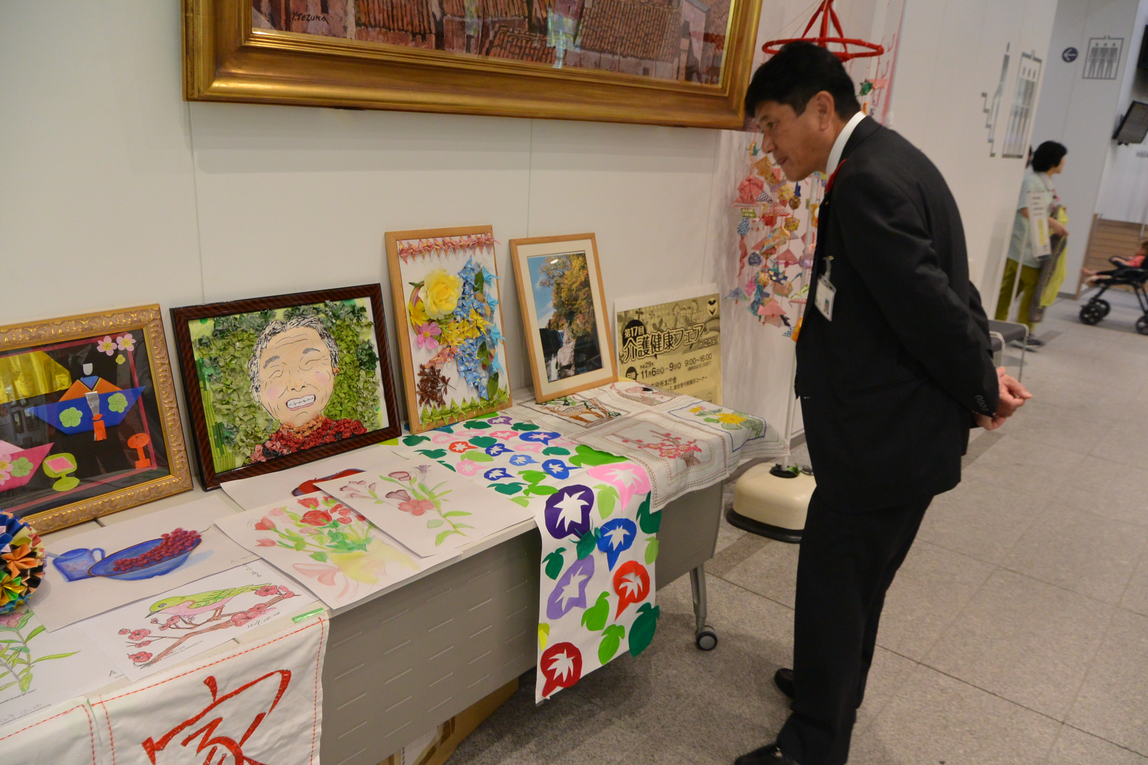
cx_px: 574
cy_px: 382
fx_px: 861
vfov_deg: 47.9
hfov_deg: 67.4
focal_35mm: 27
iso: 400
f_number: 4
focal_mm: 10
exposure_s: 1/60
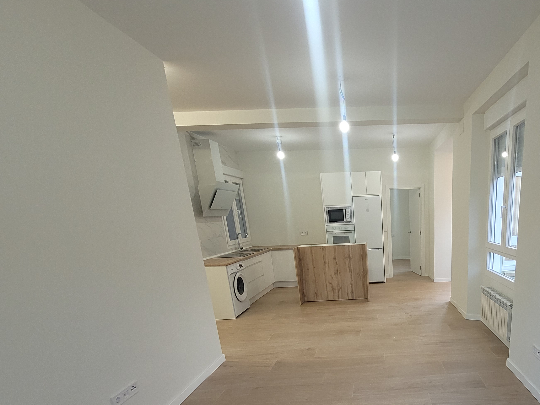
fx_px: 312
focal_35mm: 20
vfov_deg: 62.1
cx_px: 395
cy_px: 306
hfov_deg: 76.6
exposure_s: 1/50
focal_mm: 1.74
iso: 125
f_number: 2.2
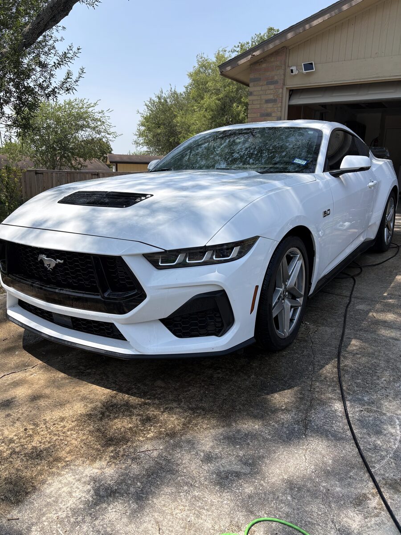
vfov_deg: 67.3
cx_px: 200
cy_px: 268
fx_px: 402
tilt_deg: -11.8
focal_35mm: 26
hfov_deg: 53.1
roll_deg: -2.5
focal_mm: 5.96
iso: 50
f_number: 1.6
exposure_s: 1/2639
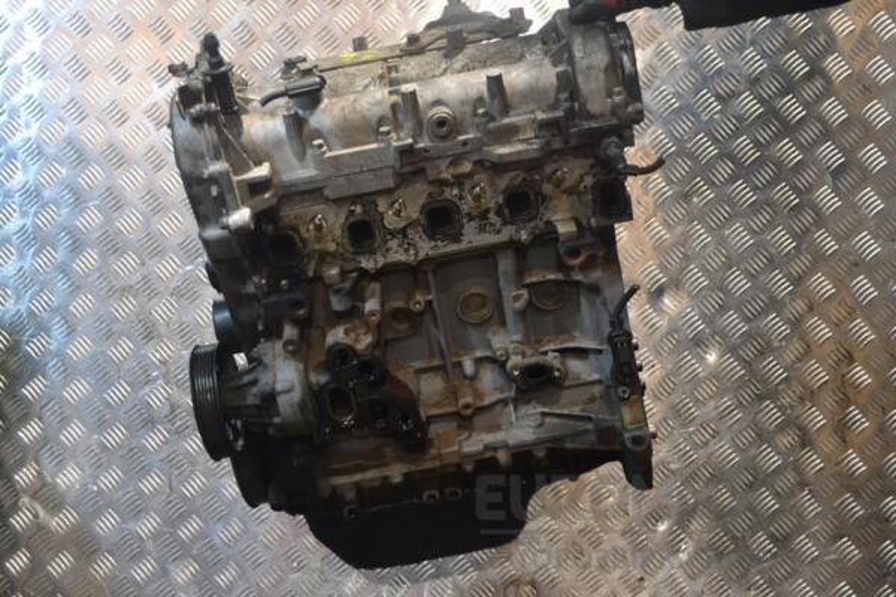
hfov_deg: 41.1
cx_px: 448
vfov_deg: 28.1
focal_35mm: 48
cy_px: 298
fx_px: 1195
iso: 3200
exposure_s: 1/100
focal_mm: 32
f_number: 5
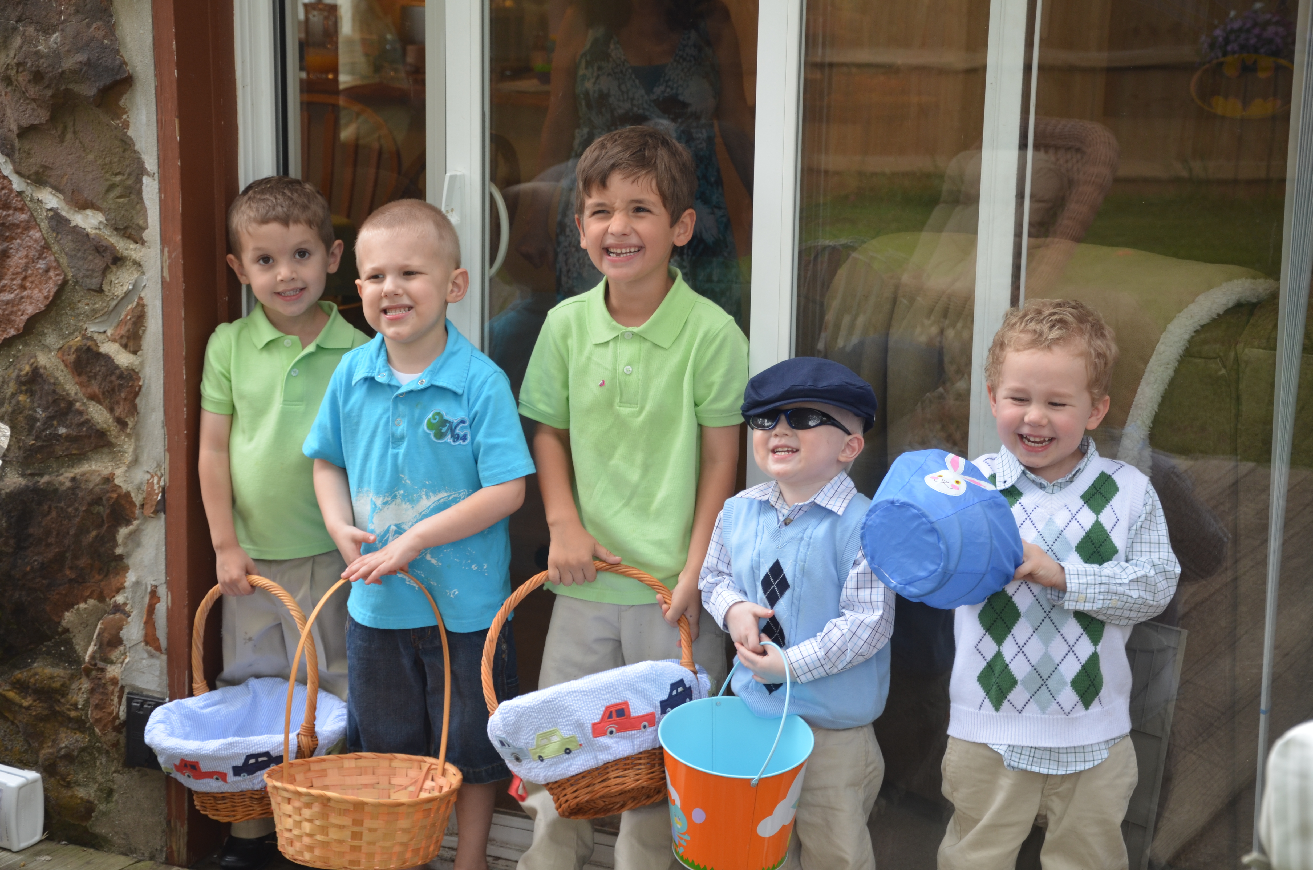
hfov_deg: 28.1
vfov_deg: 18.8
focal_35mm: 72
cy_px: 435
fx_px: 2621
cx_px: 656
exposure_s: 1/125
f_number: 5.6
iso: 250
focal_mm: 48
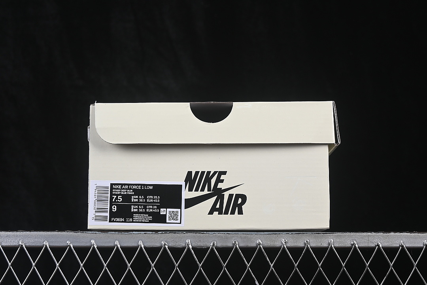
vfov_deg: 18.2
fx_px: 890
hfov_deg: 27.0
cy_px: 142
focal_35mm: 75
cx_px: 214
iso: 160
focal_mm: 50
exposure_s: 1/80
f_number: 8
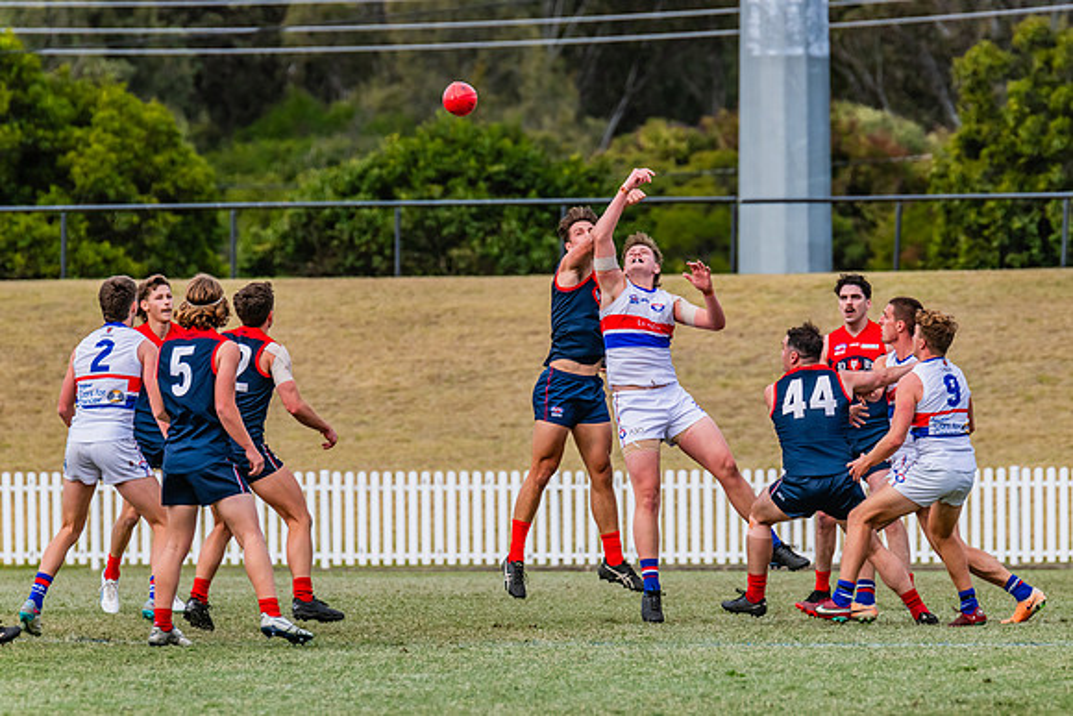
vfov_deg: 2.9
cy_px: 330
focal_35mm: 470
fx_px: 14020
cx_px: 579
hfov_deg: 4.4
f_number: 8
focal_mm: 420
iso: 800
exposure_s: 1/1600
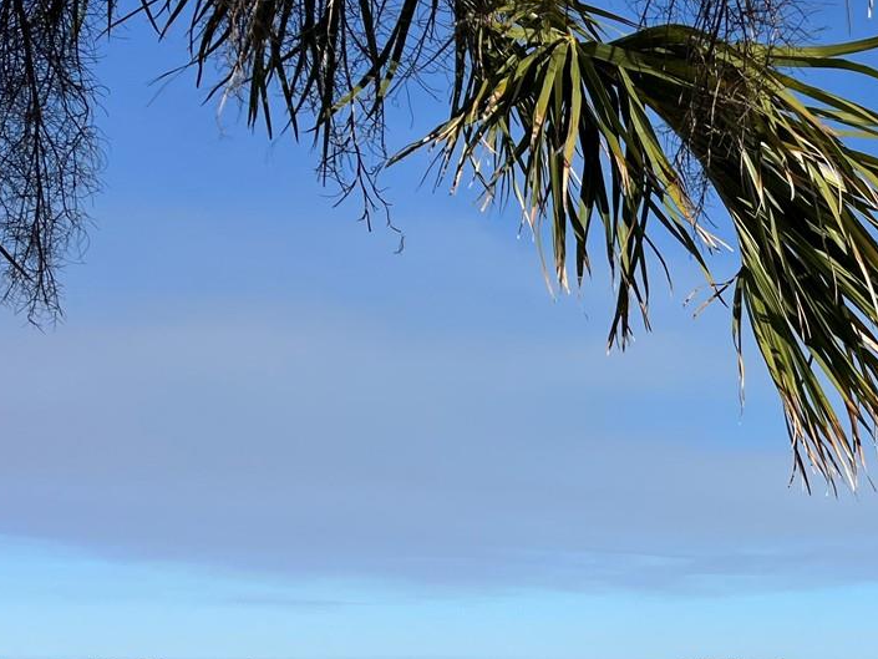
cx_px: 805
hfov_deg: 31.1
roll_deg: +0.5
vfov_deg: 24.1
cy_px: 595
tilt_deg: +2.8
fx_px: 1497
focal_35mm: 59
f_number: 1.6
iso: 50
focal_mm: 5.1
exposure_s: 1/4651
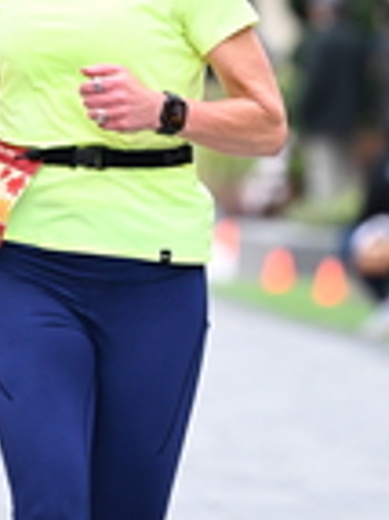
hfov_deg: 2.8
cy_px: 7
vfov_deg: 3.7
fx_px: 8058
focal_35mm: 537
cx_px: 122
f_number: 2.8
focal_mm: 145
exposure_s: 1/1600
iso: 1000
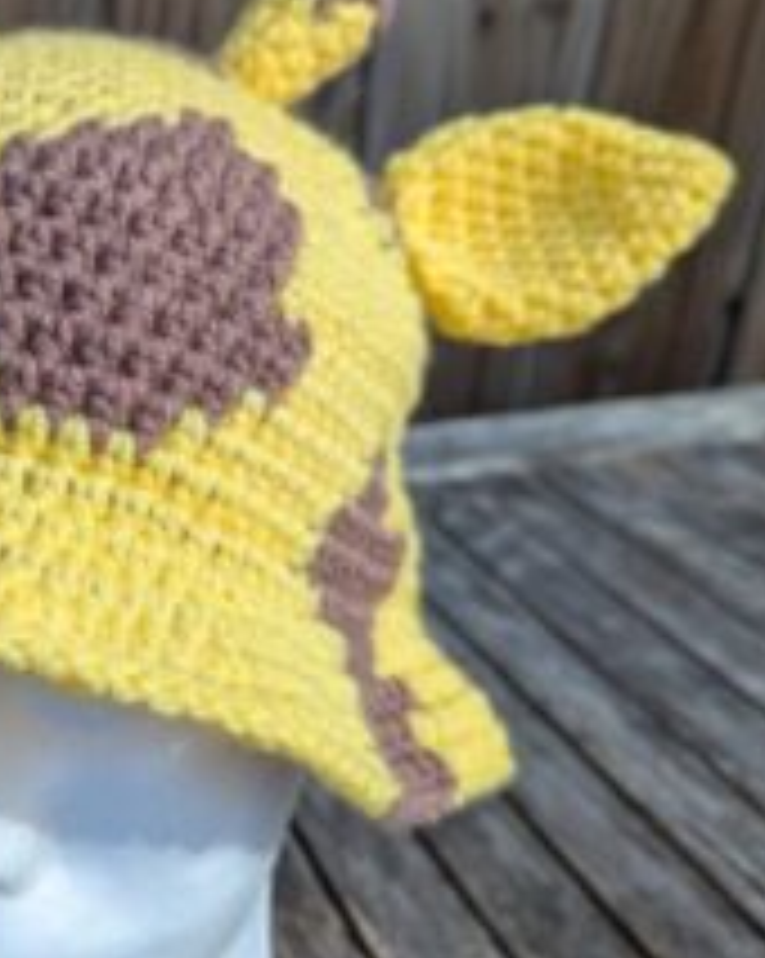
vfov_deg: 42.0
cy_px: 492
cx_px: 104
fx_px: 1247
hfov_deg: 32.7
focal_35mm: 44
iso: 46
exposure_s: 1/1011
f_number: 1.85
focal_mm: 6.81
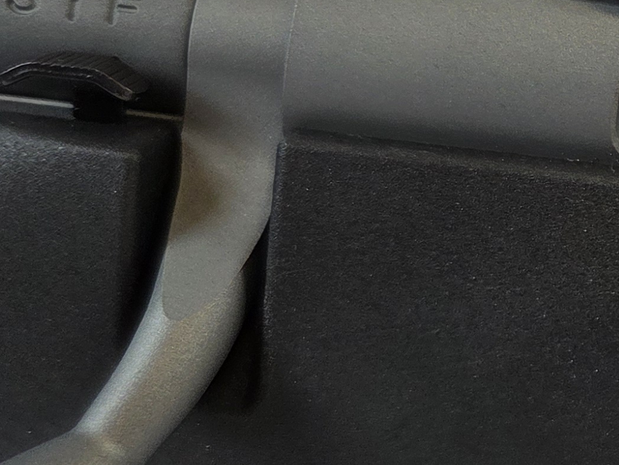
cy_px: 209
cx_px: 890
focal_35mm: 88
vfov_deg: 16.8
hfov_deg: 19.7
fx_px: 1574
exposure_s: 1/120
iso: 40
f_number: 1.8
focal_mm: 5.4
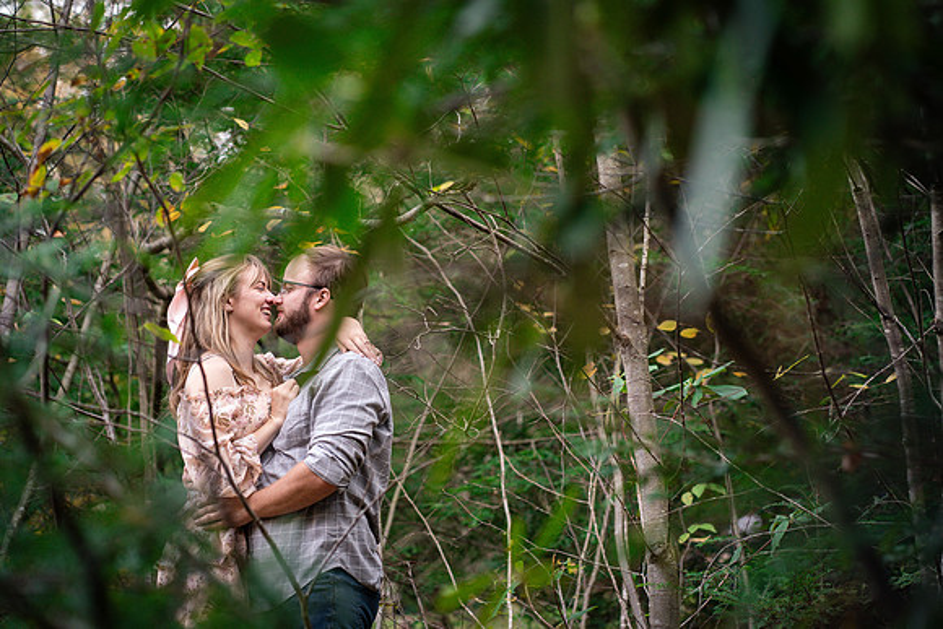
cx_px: 472
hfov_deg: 23.9
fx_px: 2227
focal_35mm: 85
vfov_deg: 16.1
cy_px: 314
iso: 1000
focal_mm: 85
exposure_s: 1/400
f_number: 2.8
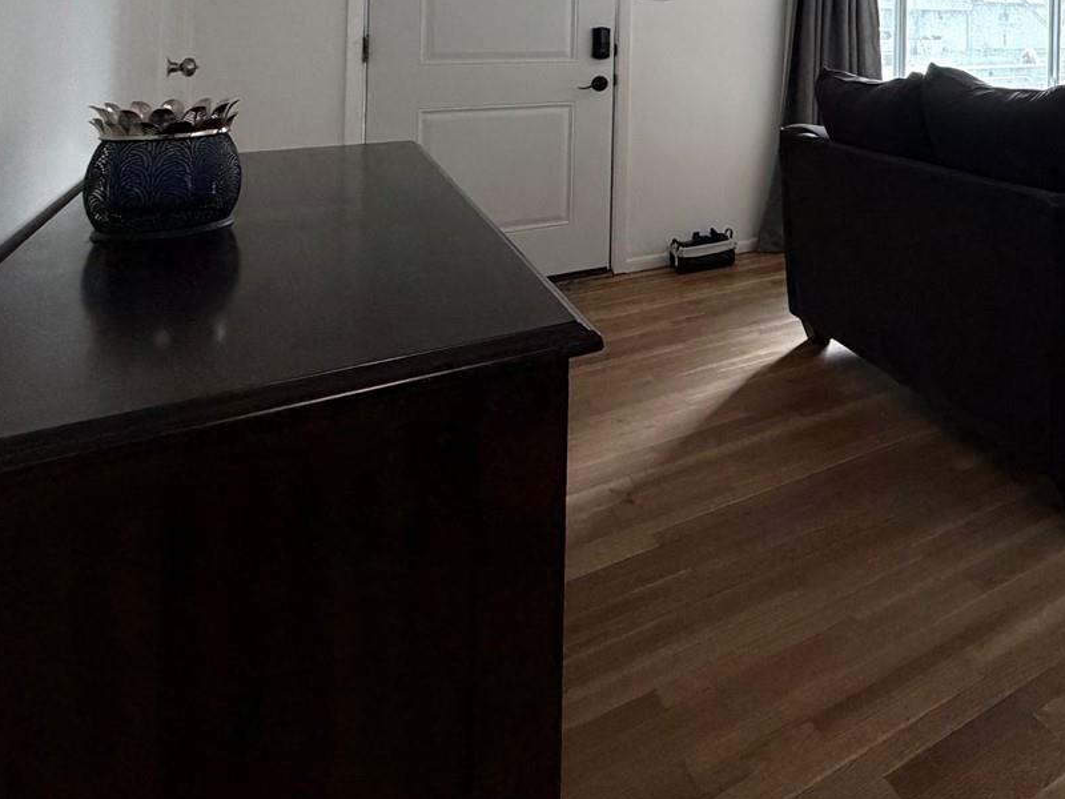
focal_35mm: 28
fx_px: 861
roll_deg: -0.9
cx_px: 994
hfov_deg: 53.8
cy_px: 5
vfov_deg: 43.0
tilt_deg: +0.2
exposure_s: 1/60
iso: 320
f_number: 2.2
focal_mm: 2.22
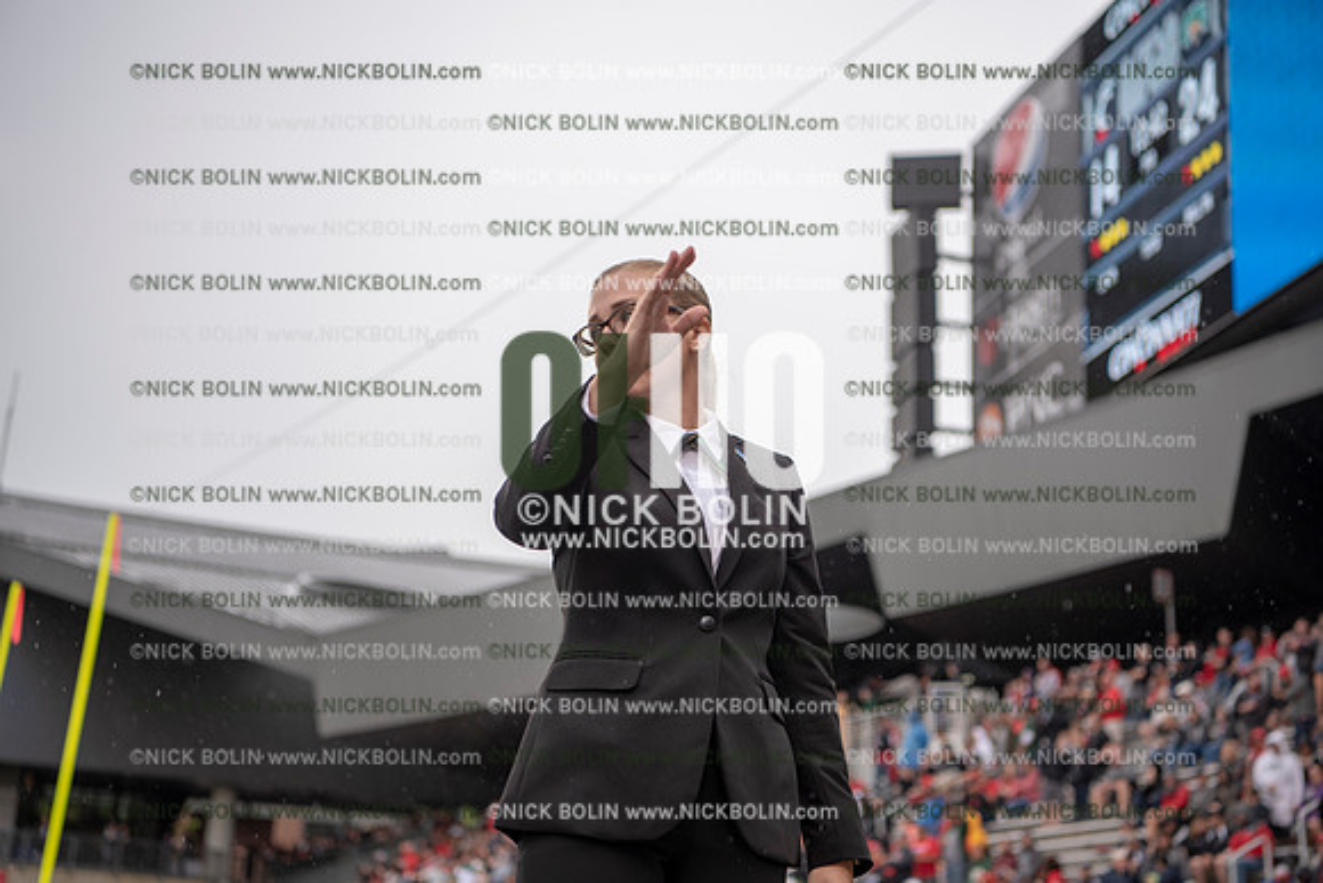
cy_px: 442
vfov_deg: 22.6
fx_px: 2205
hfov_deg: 33.4
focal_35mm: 60
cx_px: 662
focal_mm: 60
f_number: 3.5
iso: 250
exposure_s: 1/800
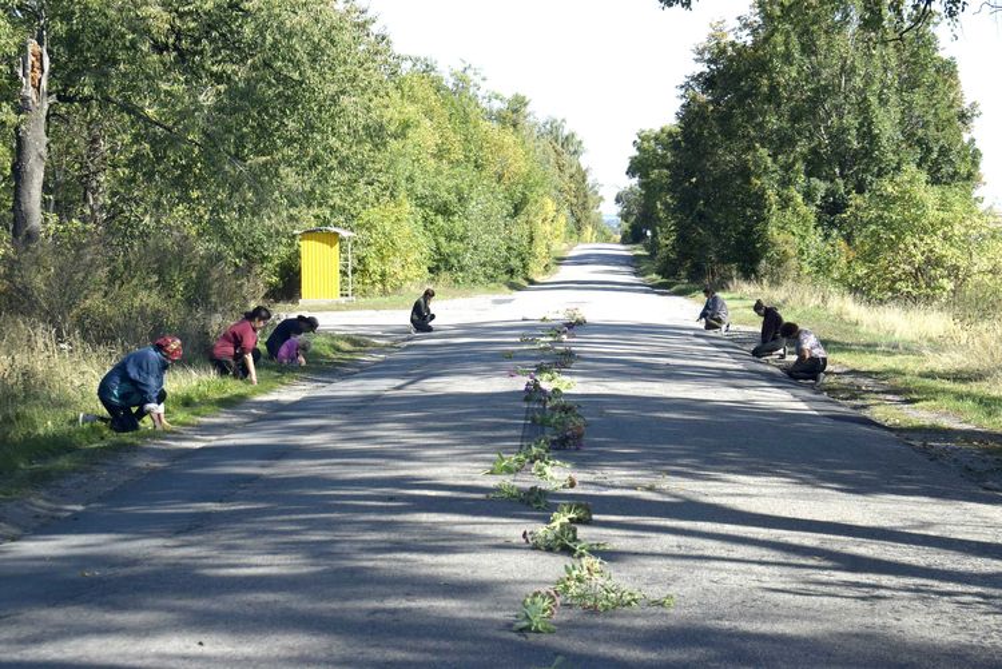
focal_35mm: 82
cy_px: 334
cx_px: 501
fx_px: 2297
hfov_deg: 24.6
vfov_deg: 16.6
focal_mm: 55
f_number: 8
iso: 200
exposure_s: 1/250
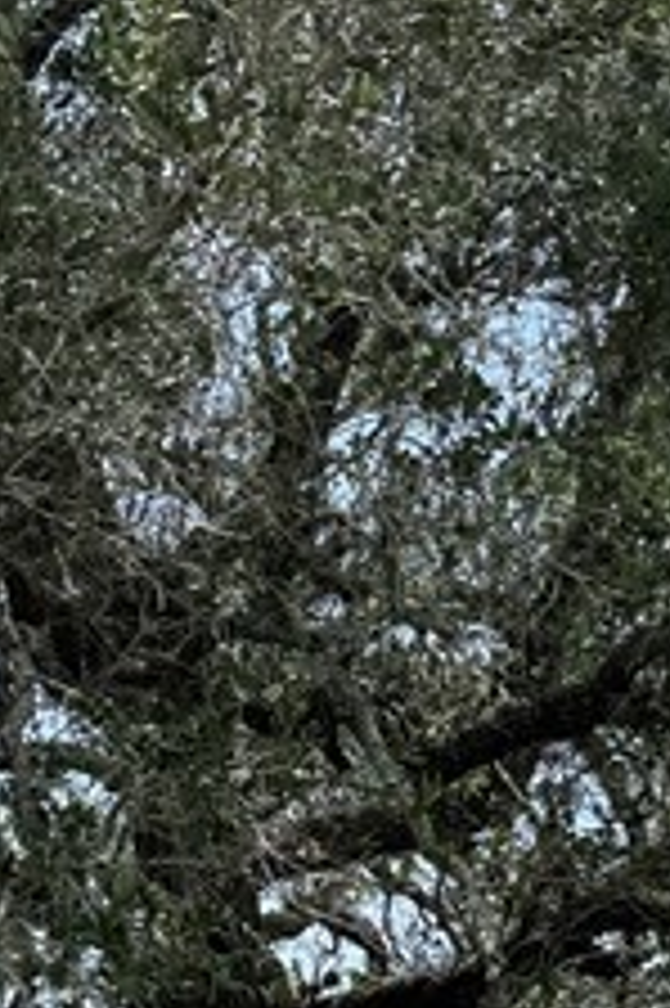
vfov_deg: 16.1
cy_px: 1602
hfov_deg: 12.0
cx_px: 405
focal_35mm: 114
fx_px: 3187
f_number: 1.78
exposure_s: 1/2415
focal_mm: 6.76
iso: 80
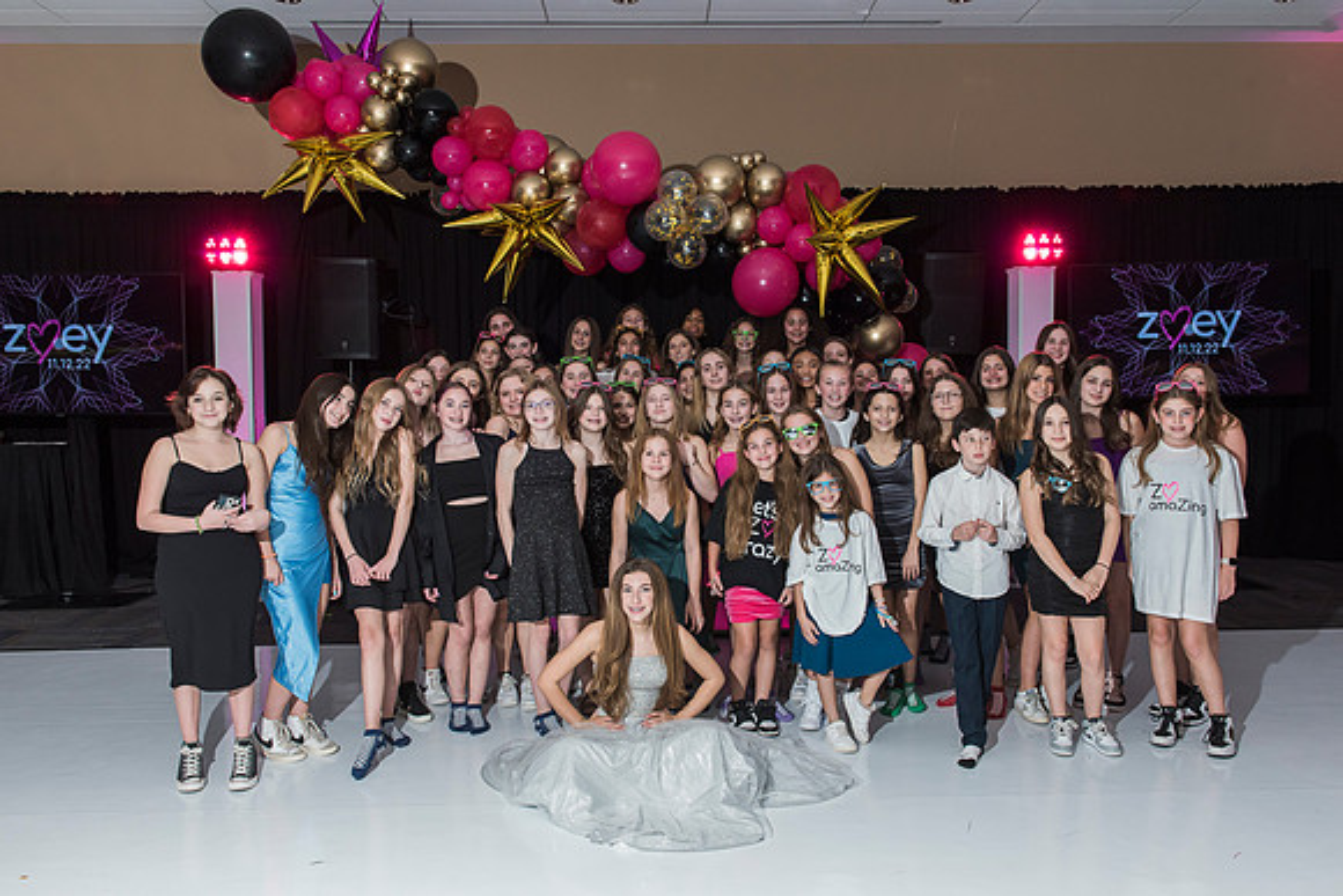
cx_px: 684
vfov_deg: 43.8
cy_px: 460
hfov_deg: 62.1
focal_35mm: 30
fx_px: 1114
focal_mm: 28
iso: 1000
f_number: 8
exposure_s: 1/100
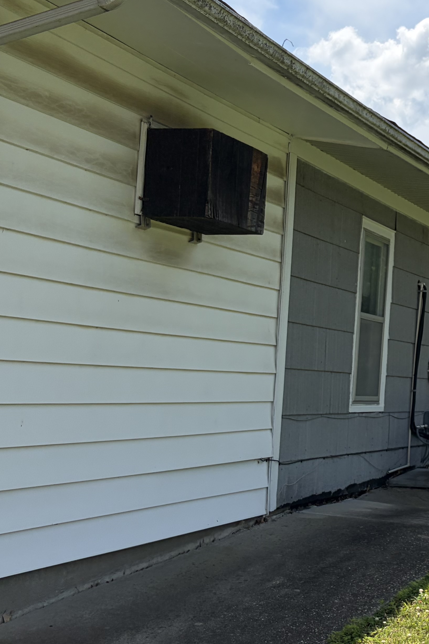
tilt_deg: +5.0
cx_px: 460
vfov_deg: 31.9
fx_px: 1126
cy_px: 315
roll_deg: -2.3
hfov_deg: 20.6
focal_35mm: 63
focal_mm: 5.96
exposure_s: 1/5814
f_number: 1.6
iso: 64
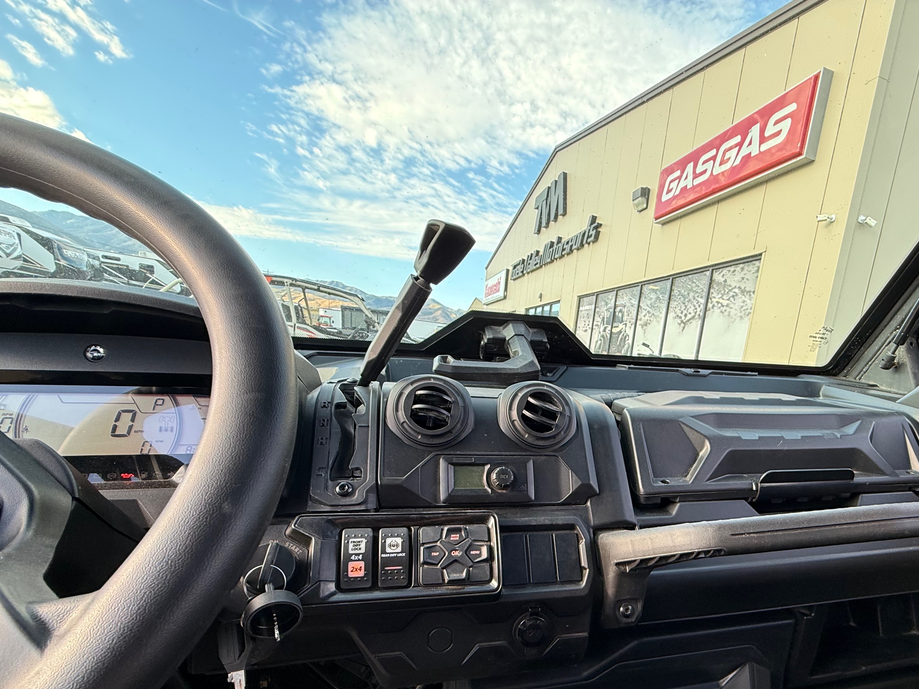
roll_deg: -7.6
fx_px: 504
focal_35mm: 19
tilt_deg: -12.1
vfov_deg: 66.6
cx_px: 569
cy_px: 466
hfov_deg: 83.2
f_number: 2.2
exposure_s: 1/100
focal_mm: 2.22
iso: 80
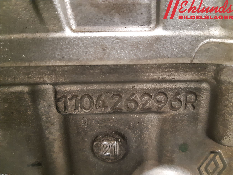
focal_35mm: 26
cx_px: 116
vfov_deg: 53.1
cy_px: 88
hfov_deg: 67.3
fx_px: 175
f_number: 1.7
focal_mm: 3.93
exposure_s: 1/20
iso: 640
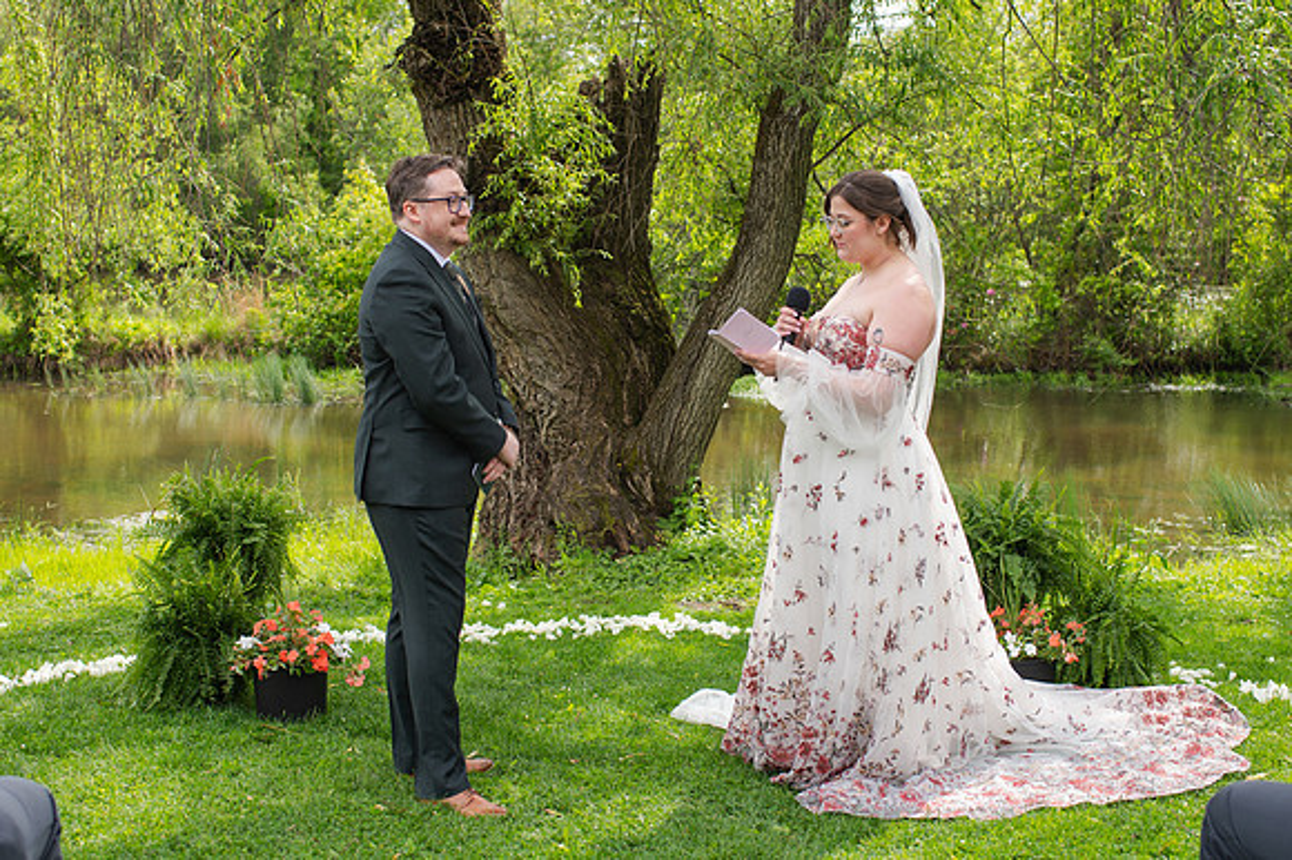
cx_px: 635
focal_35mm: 50
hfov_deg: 39.7
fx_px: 1792
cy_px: 462
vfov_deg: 27.0
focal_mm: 35
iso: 100
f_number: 3.5
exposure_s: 1/500
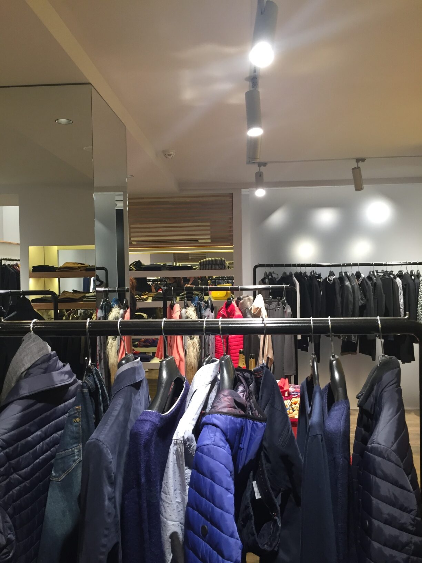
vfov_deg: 61.7
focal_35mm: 29
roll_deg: +0.4
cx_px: 211
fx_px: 471
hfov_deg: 48.2
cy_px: 282
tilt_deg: -0.9
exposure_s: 1/33
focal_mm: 4.15
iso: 125
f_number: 2.2
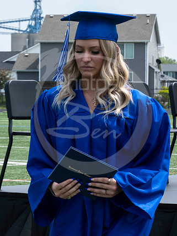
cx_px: 9
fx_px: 1425
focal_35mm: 209
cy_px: 99
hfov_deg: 7.1
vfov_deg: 9.5
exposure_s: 1/250
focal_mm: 70
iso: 200
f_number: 13
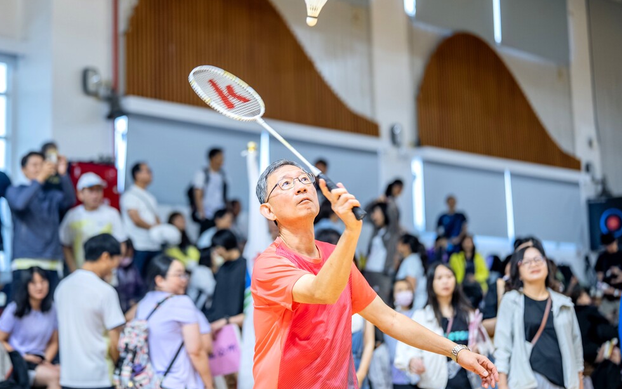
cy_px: 200
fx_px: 882
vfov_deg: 24.9
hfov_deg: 38.9
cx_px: 312
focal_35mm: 52
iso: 640
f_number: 1.4
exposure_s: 1/1000
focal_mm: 50
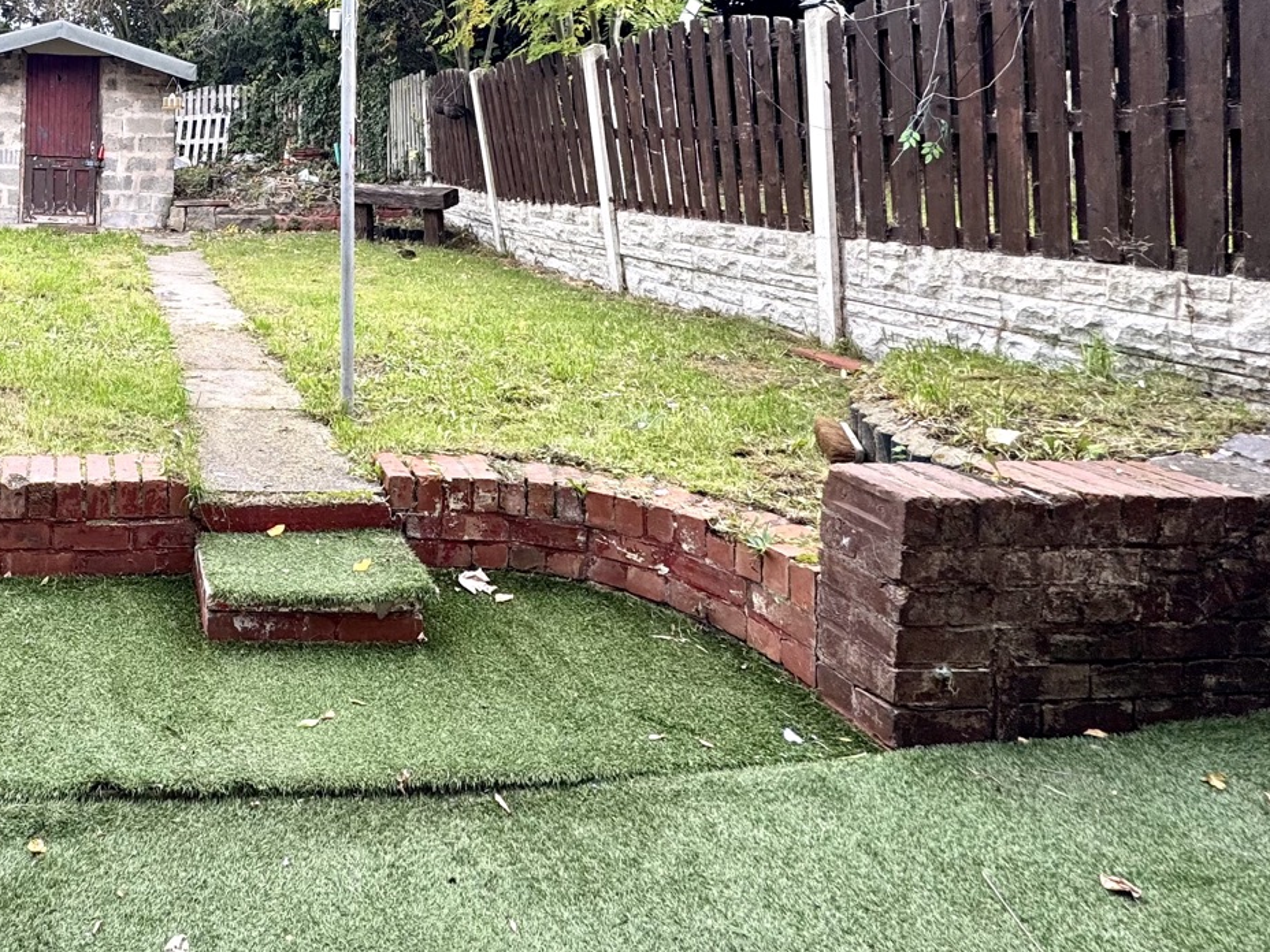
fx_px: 954
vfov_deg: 49.2
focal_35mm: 26
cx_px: 153
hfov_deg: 58.6
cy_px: 157
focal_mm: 2.22
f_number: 2.2
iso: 40
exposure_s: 1/257
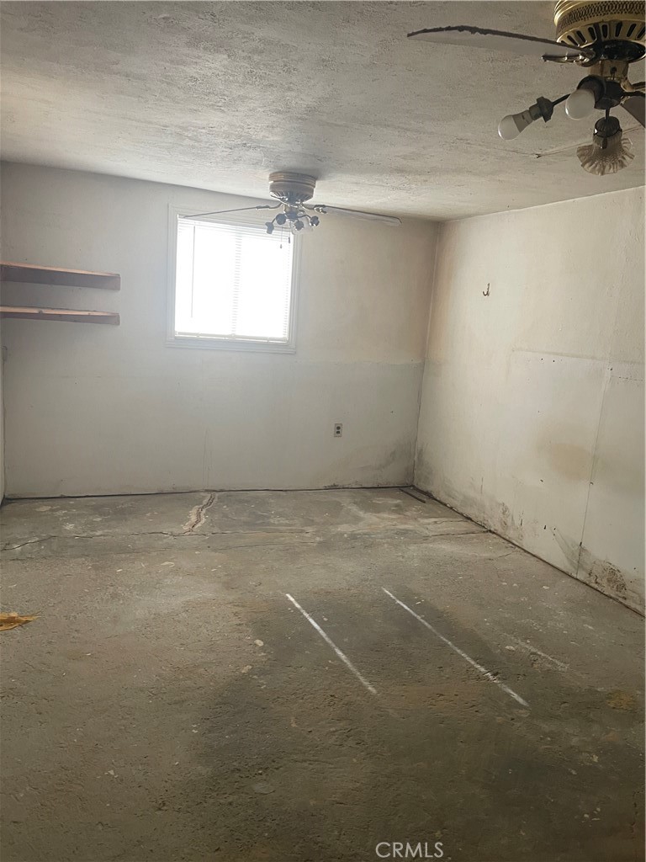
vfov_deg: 67.3
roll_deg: -2.5
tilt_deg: -7.8
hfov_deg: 53.1
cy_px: 431
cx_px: 323
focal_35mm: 26
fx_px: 647
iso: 125
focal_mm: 4.2
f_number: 1.6
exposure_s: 1/60
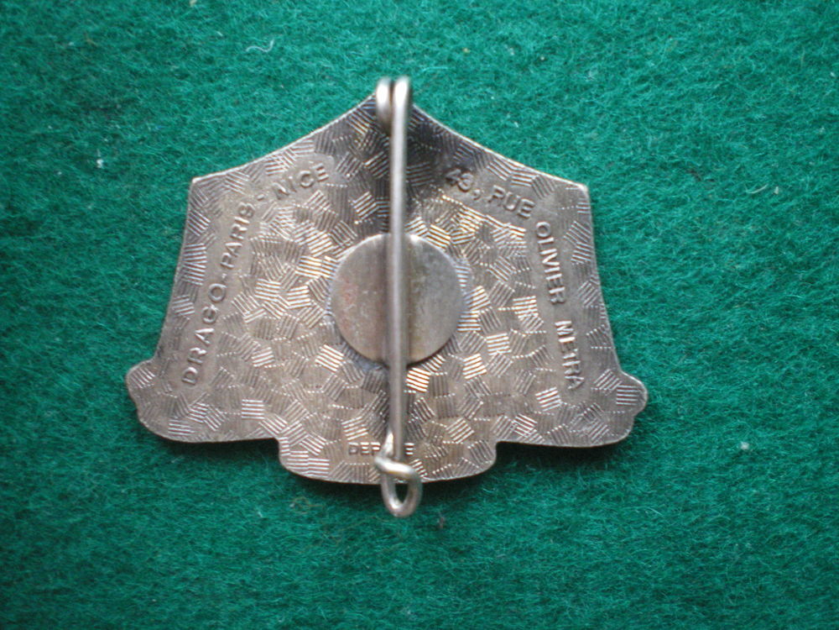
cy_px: 315
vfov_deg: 37.7
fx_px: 921
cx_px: 420
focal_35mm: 38
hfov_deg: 49.0
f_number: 3.1
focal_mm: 6.3
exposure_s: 1/13
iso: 400
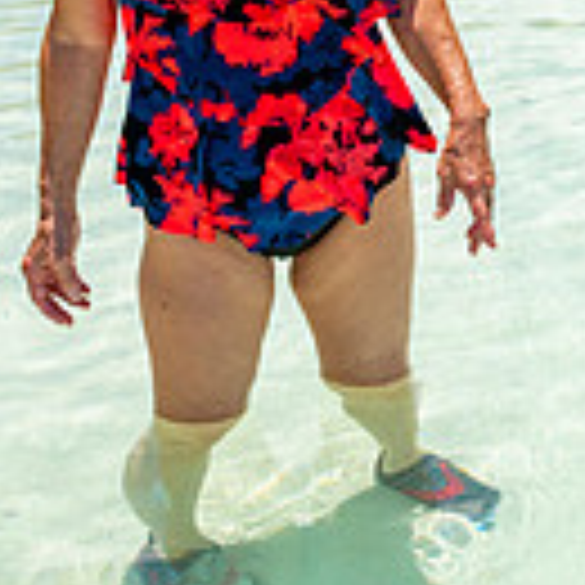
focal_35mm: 95
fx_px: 1816
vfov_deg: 17.8
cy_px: -22
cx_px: 856
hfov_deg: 16.7
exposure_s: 1/250
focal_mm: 24
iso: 100
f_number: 8
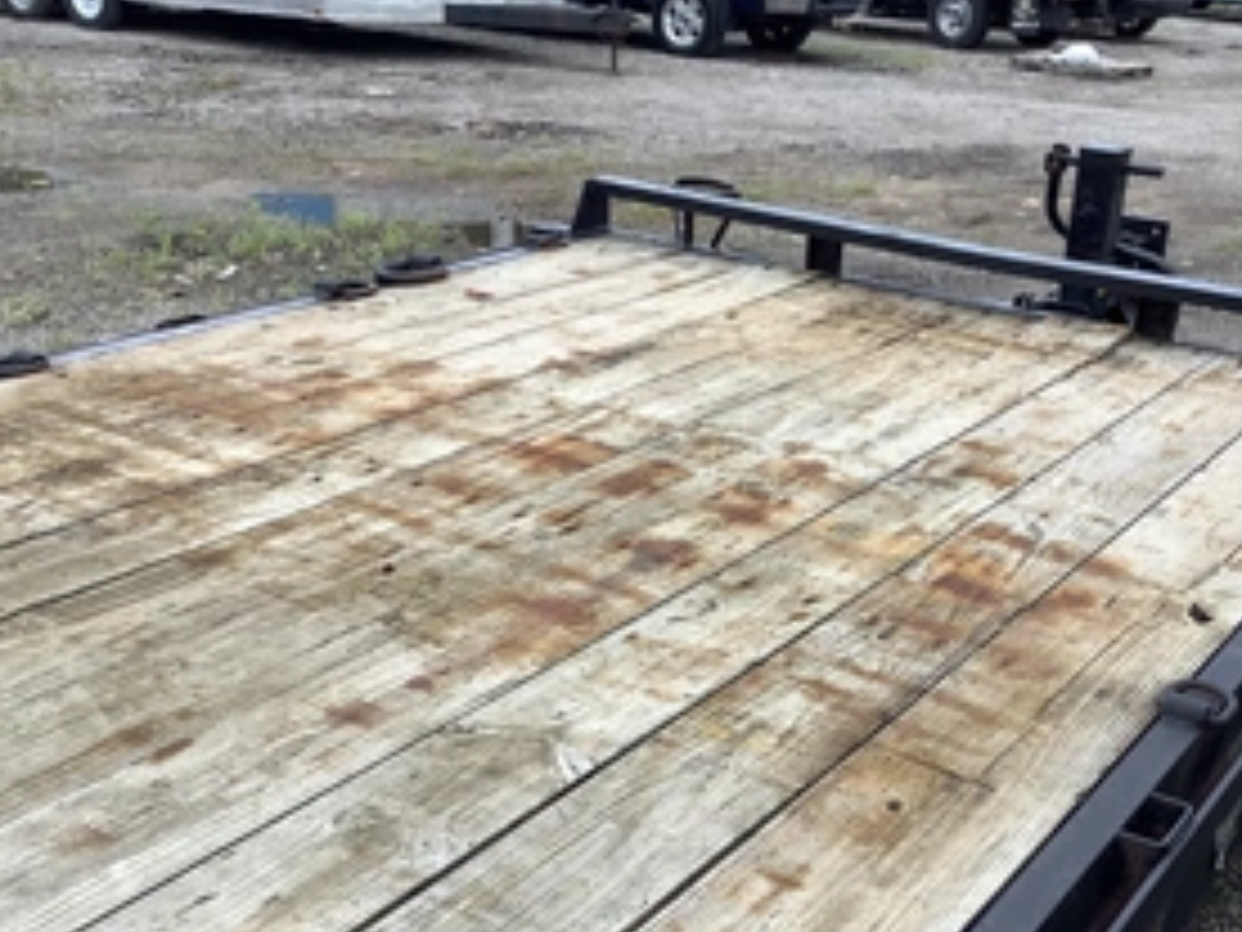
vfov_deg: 31.9
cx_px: 756
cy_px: 621
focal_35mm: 45
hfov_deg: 41.8
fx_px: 1615
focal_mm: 3.3
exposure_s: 1/120
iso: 25
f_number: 2.4
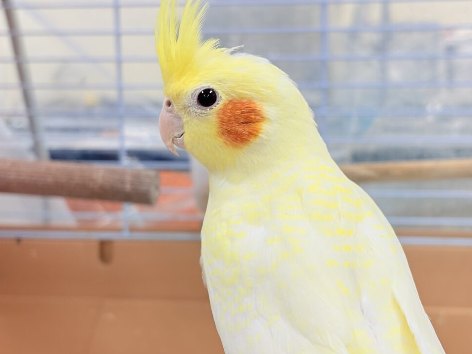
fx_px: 886
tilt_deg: -7.7
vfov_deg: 22.6
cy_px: 200
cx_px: 266
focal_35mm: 65
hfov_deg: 29.8
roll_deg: +1.1
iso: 40
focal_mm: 5.96
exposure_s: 1/121
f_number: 1.6
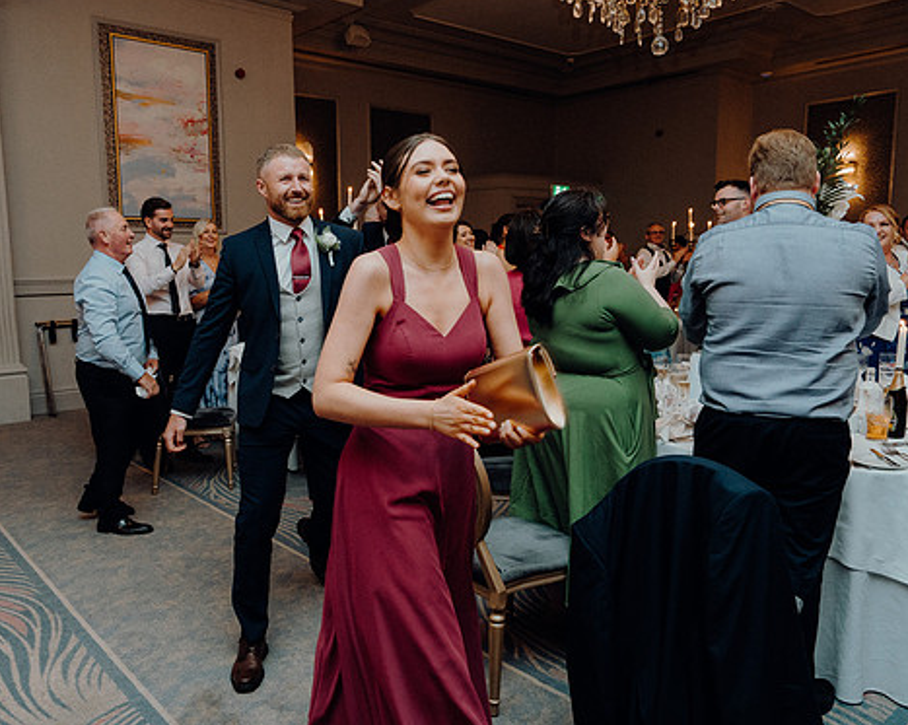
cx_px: 406
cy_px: 370
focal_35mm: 28
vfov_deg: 51.5
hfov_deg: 62.1
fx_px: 752
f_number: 3.5
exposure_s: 1/160
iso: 2500
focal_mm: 24
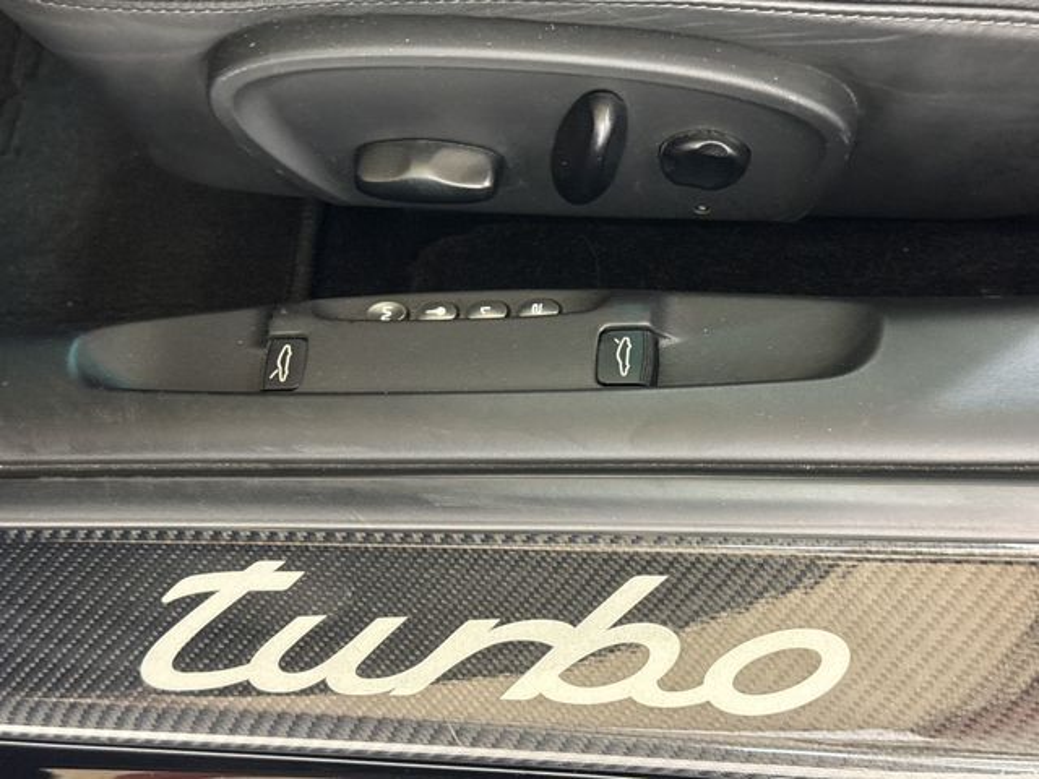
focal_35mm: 48
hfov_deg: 39.7
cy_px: 390
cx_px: 520
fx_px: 1441
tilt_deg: -60.7
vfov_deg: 30.3
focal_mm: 6.76
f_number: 1.78
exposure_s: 1/30
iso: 640
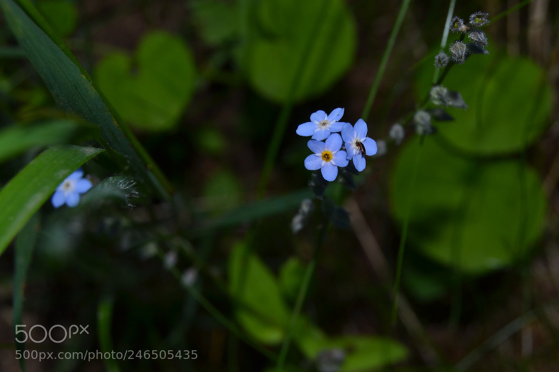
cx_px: 307
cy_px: 175
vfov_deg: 14.6
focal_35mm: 94
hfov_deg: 21.8
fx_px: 1452
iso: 100
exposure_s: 1/60
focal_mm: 55
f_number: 8
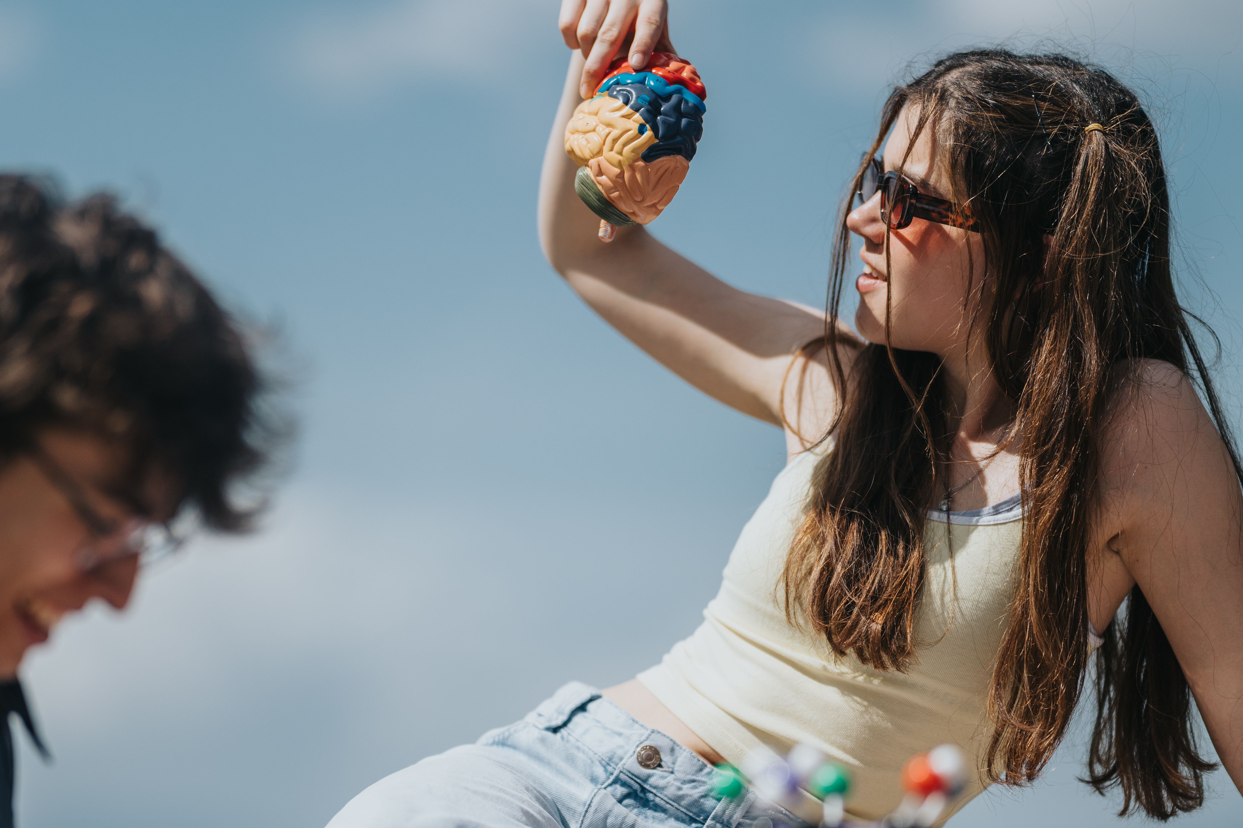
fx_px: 5110
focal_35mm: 148
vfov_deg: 9.3
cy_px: 582
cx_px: 428
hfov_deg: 13.9
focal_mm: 85
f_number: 1.2
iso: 100
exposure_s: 1/12800
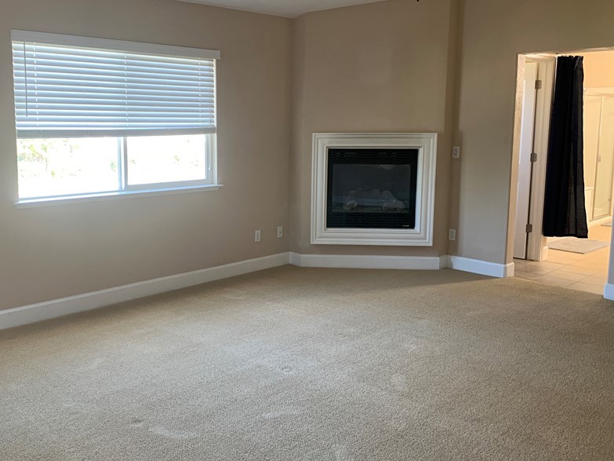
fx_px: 603
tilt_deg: -6.1
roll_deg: -0.5
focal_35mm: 34
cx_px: 238
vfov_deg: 41.7
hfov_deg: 53.5
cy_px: 202
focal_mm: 4.25
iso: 160
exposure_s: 1/60
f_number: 1.8
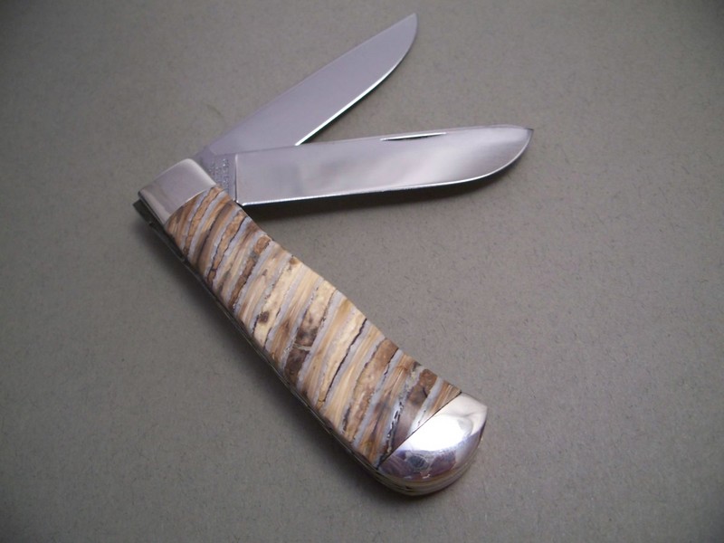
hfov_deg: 50.1
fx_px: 774
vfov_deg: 38.7
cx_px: 362
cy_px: 272
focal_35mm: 37
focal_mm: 7.8
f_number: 2.8
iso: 200
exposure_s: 1/20
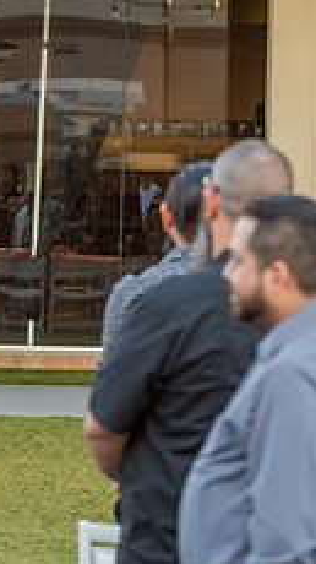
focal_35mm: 330
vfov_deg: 6.5
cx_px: -265
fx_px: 4927
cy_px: 318
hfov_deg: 3.6
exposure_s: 1/320
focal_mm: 125
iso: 800
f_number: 4
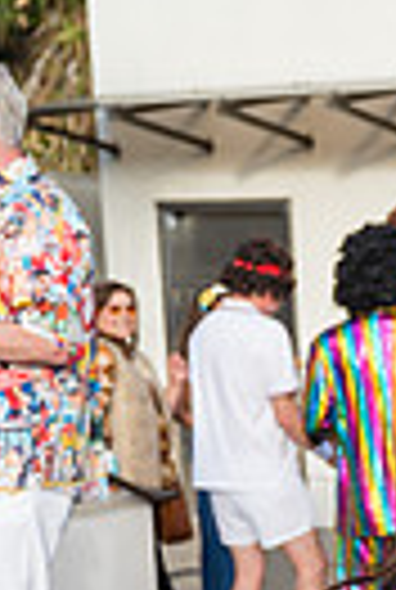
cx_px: 666
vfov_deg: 20.8
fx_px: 1576
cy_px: 531
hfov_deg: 13.2
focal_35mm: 96
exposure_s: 1/1250
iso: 200
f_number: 2.8
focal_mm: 28
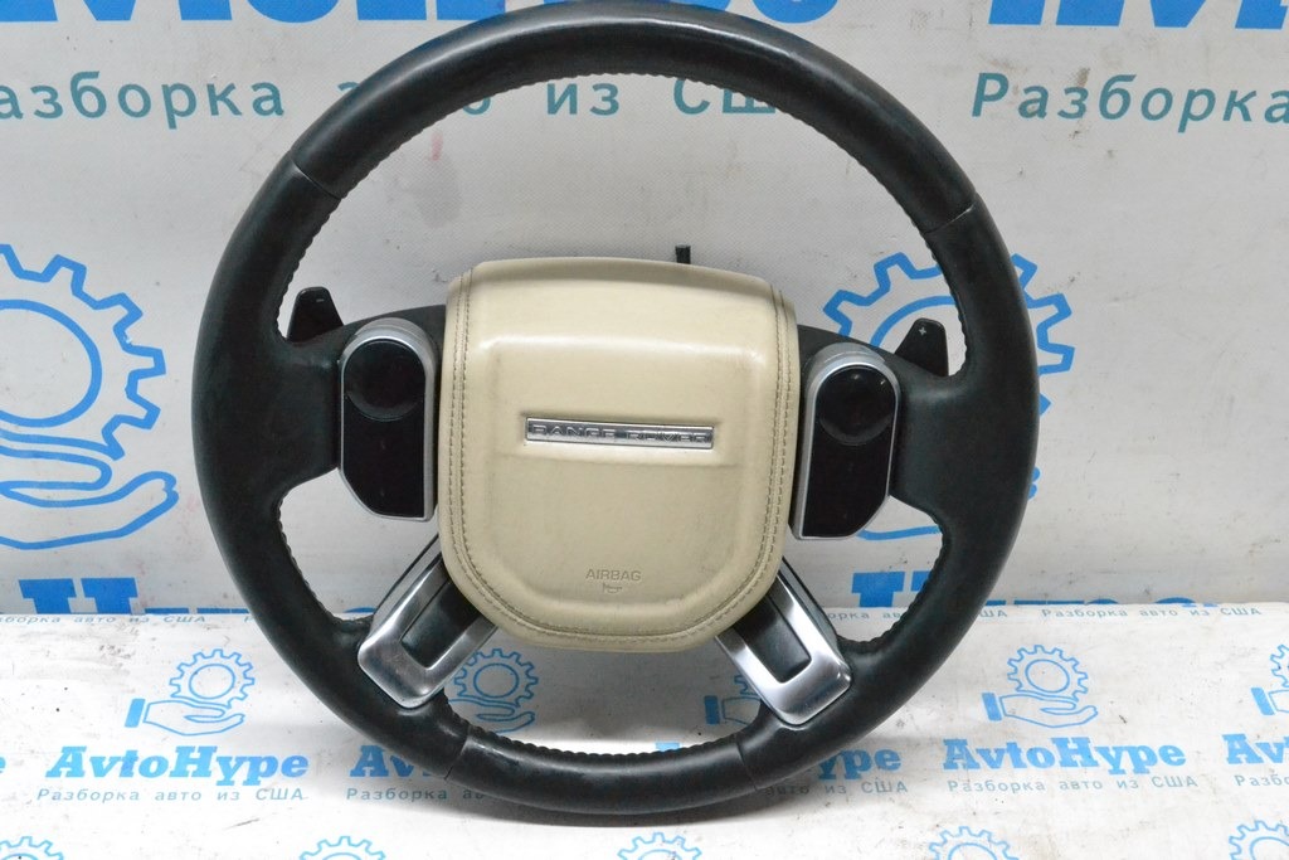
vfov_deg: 31.9
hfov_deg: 46.4
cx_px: 644
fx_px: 1504
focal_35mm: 42
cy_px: 430
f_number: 10
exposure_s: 1/125
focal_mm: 28
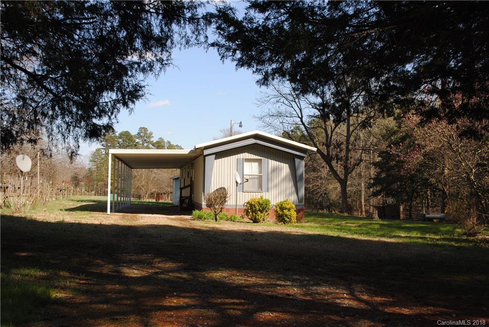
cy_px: 164
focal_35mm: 39
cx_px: 244
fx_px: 530
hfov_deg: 49.5
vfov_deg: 34.3
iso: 100
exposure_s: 1/200
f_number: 7.1
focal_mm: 26
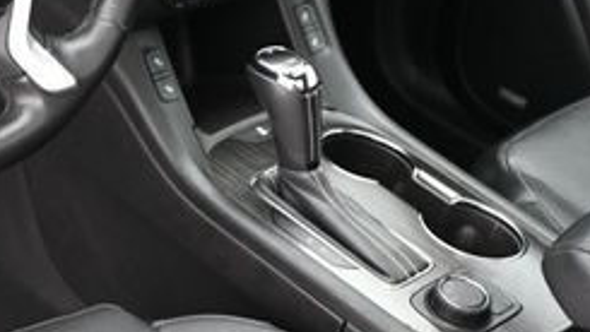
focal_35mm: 82
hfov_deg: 24.7
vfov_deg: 14.6
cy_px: 19
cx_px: 5
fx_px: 1283
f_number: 3.8
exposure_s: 1/125
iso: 640
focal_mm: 20
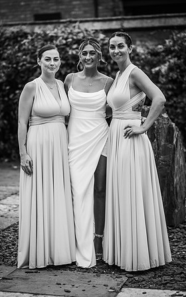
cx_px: 89
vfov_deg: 23.8
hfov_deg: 15.0
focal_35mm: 87
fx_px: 706
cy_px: 148
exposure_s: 1/1600
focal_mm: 85
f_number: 2.2
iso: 100
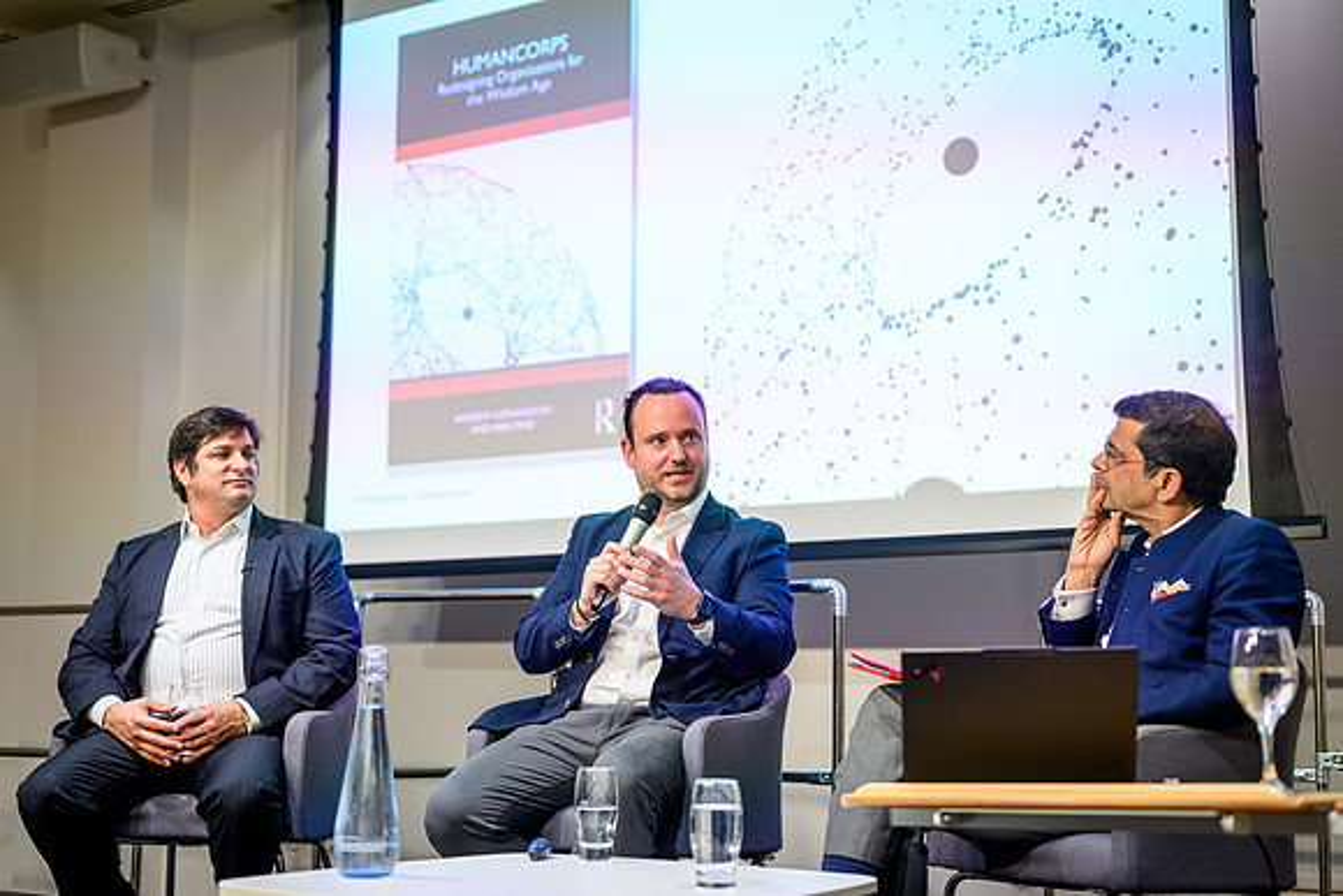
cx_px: 672
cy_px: 448
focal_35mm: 51
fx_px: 1901
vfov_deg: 26.5
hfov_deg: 38.9
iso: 280
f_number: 2.2
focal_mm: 50
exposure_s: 1/160
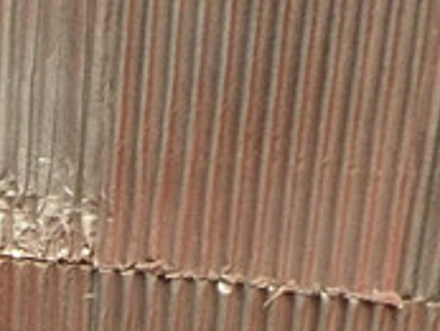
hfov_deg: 15.8
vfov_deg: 12.3
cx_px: -287
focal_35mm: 111
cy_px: 588
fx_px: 1412
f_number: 3.2
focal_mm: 5.5
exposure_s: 1/50
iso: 800
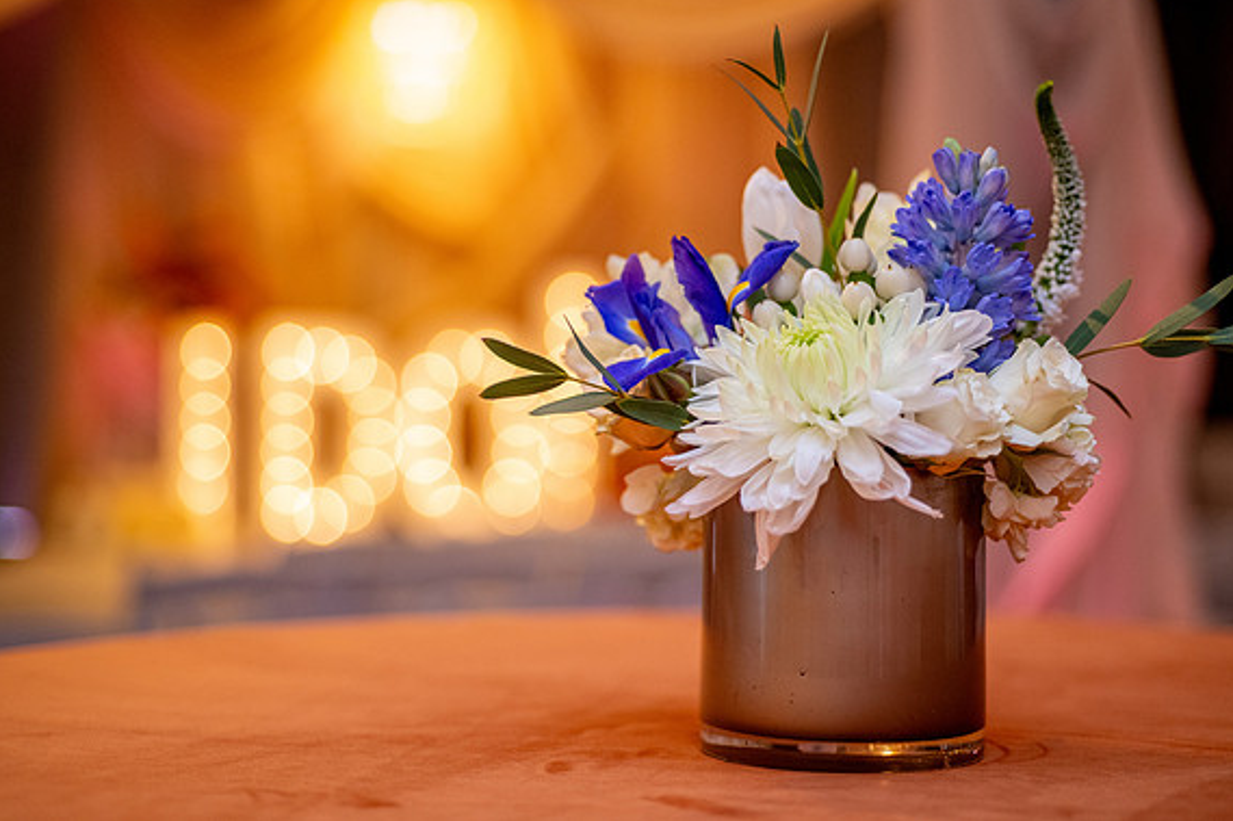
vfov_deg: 21.9
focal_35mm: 62
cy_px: 404
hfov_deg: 32.4
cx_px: 624
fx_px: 2123
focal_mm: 60
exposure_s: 1/200
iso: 1000
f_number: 3.2
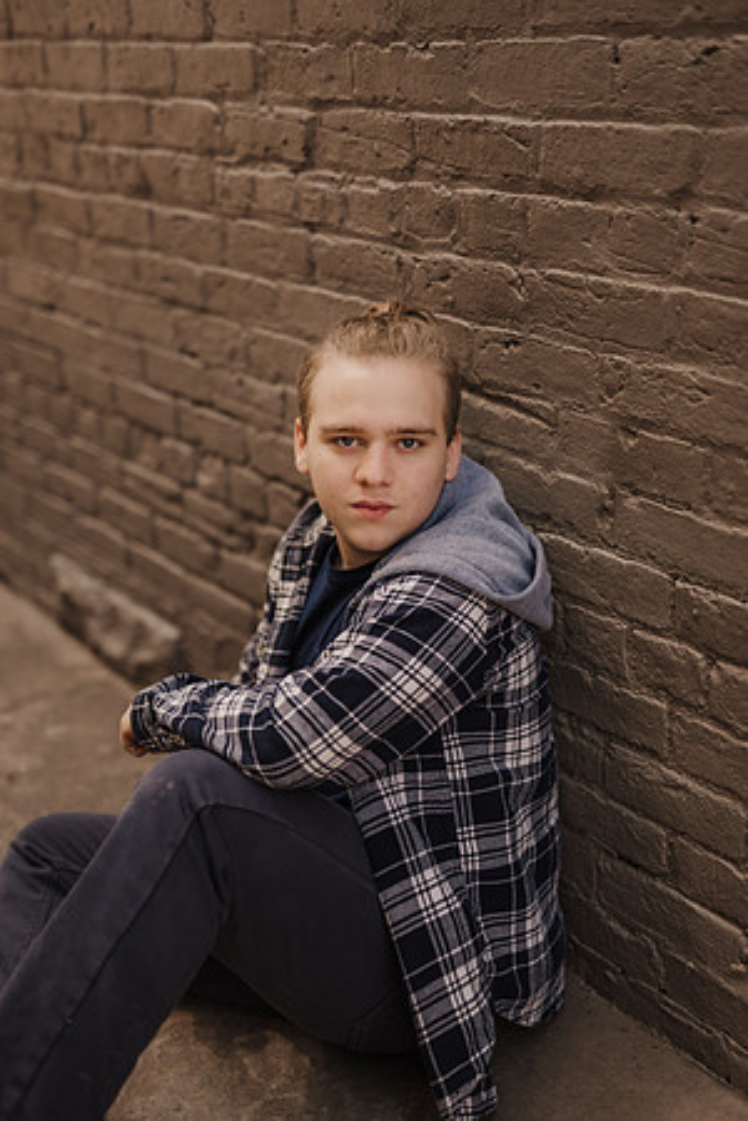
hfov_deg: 27.0
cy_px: 560
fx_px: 1558
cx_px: 374
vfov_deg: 39.6
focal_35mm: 50
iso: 125
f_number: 1.6
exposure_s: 1/500
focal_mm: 50
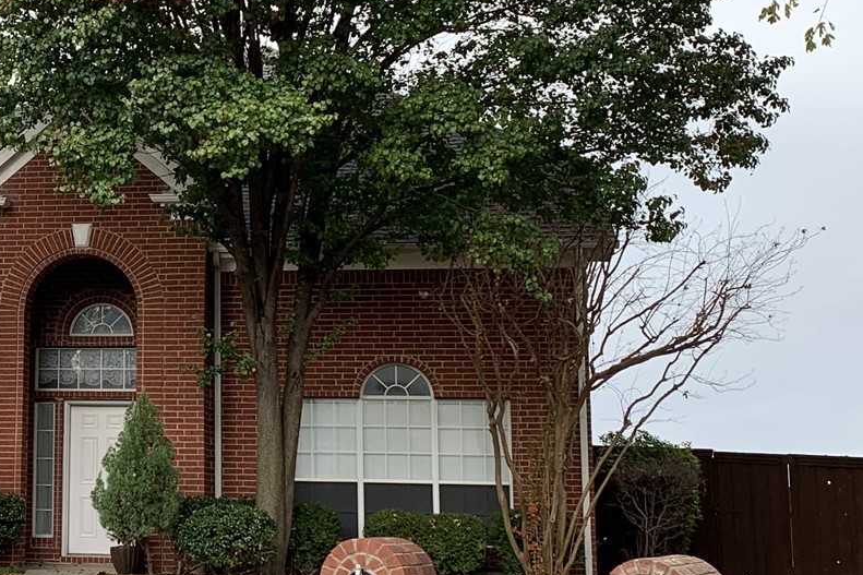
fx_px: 1678
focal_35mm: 70
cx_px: 71
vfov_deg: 19.4
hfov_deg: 27.7
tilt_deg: +10.3
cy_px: 283
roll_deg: -1.5
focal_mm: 4.25
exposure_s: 1/972
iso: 25
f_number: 1.8
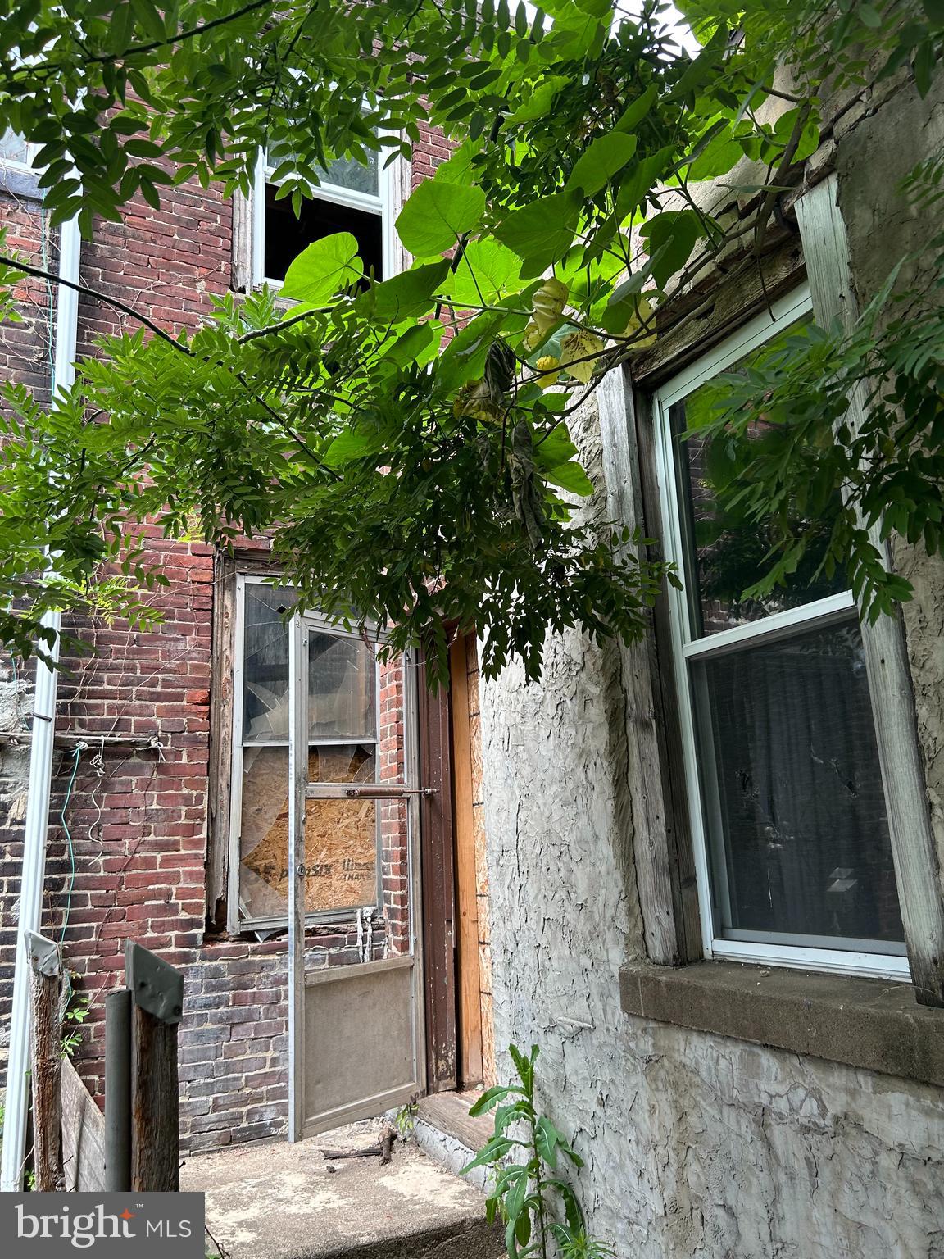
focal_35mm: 26
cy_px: 630
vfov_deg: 67.3
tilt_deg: +13.7
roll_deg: +2.0
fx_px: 945
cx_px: 472
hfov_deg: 53.1
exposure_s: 1/448
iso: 50
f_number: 1.5
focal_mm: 5.7
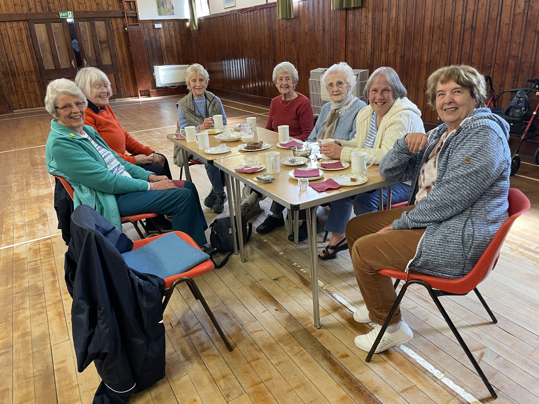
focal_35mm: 26
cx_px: 270
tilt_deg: -21.3
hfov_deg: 67.3
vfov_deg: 53.1
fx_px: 405
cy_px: 202
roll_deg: +4.0
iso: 200
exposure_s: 1/50
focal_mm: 4.2
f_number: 1.6
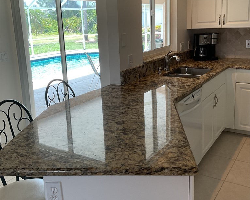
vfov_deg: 39.0
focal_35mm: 38
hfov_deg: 47.9
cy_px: 80
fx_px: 281
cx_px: 125
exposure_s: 1/120
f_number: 1.8
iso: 40
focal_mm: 3
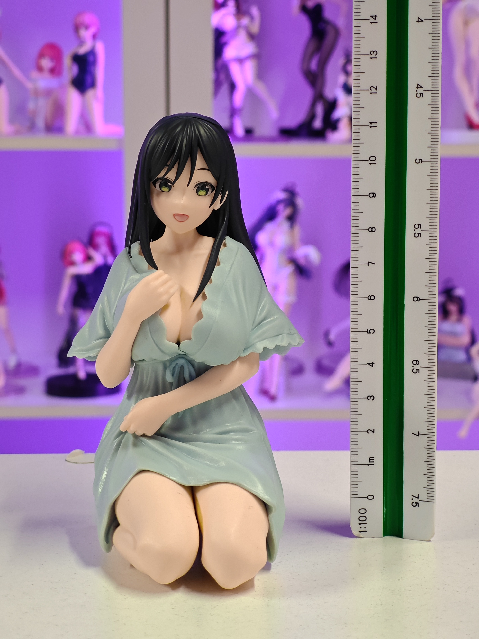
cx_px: 240
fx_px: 1476
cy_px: 320
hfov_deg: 18.4
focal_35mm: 80
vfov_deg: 24.4
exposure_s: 1/25
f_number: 2.4
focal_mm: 7.48
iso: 800
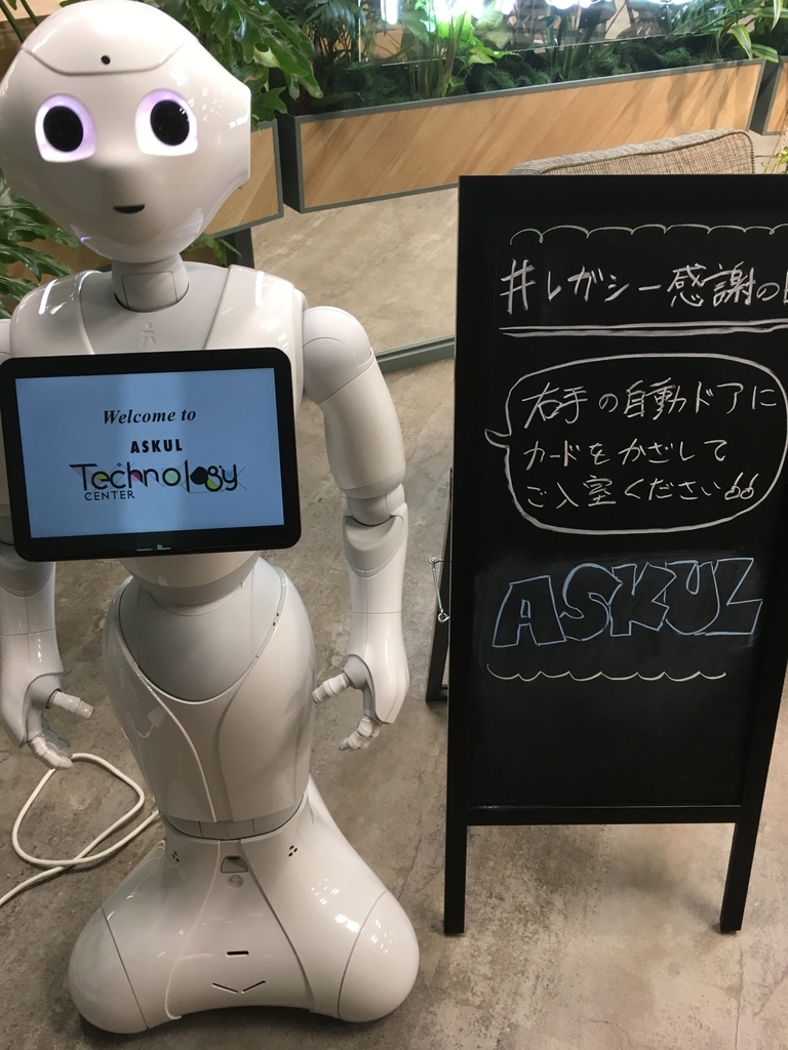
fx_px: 880
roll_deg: +1.8
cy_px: 525
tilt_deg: -40.4
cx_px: 394
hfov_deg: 48.2
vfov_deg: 61.7
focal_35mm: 29
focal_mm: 4.15
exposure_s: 1/30
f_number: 2.2
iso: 80
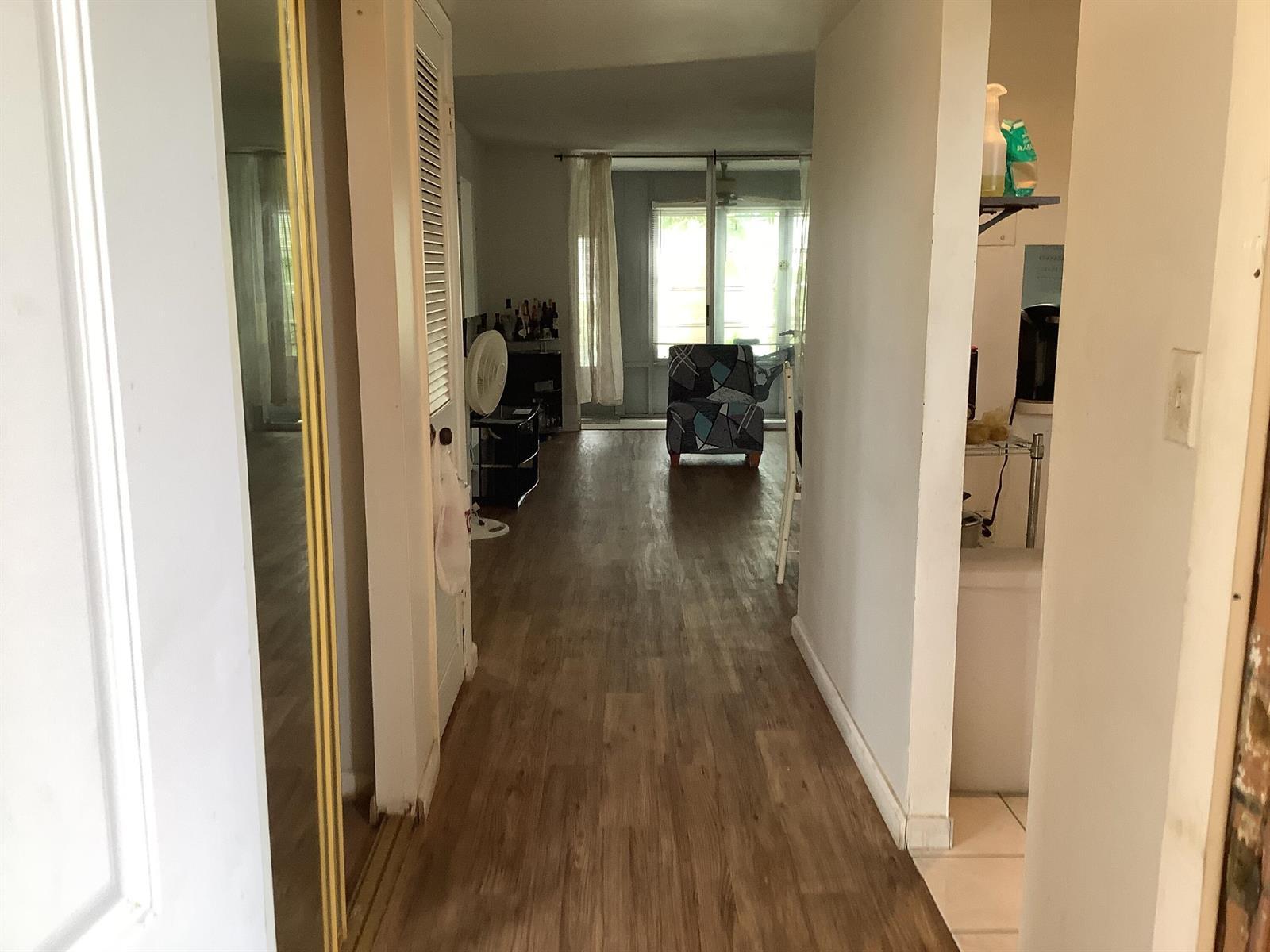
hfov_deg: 58.4
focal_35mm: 31
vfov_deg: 45.4
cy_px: 476
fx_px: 1137
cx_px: 635
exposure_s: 1/60
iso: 80
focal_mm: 3.3
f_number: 2.4
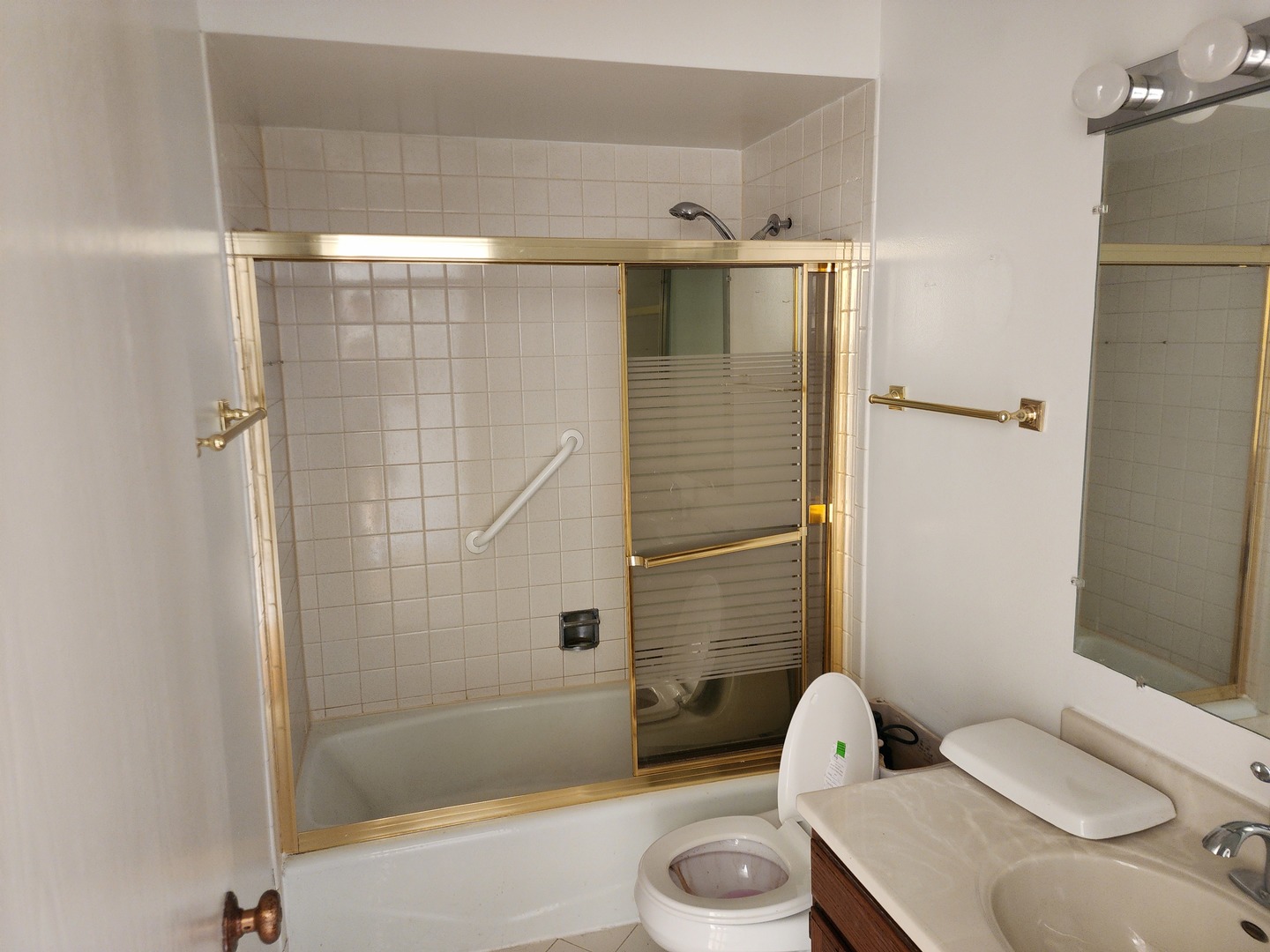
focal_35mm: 23
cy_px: 476
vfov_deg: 58.9
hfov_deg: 73.9
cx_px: 635
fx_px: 844
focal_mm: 6.4
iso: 400
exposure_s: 1/30
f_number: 1.8
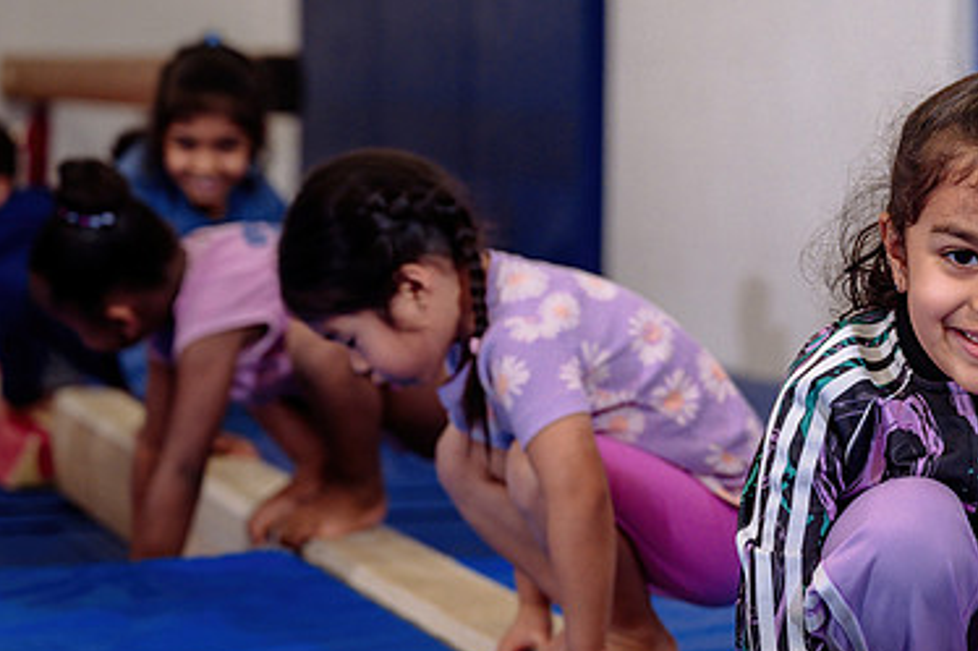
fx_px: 3801
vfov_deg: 9.8
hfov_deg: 14.5
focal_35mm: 140
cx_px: 825
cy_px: 295
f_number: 3.5
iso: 800
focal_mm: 70
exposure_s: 1/250
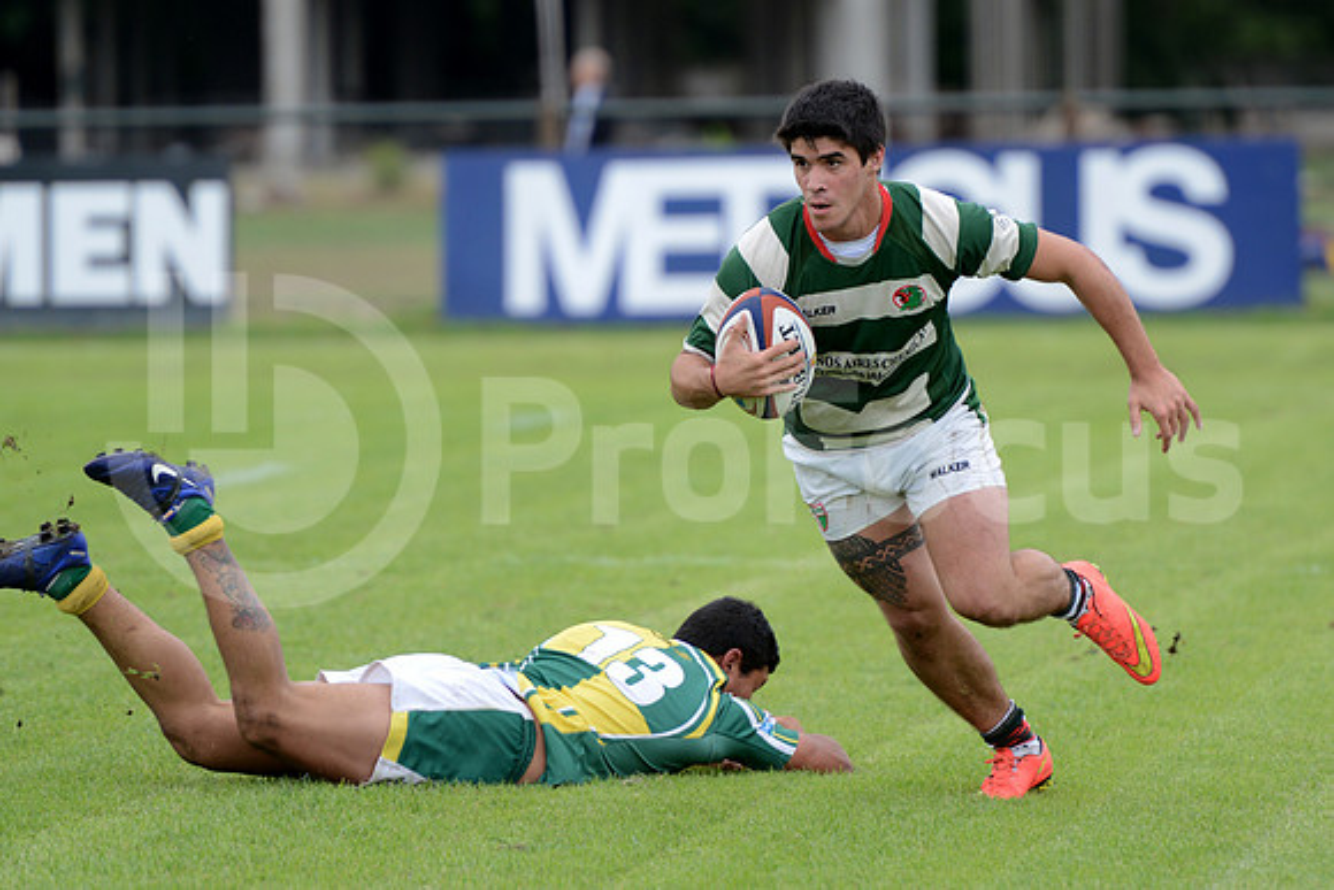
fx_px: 10007
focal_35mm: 270
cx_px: 667
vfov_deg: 5.1
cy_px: 445
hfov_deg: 7.6
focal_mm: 270
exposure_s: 1/640
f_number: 4
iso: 400
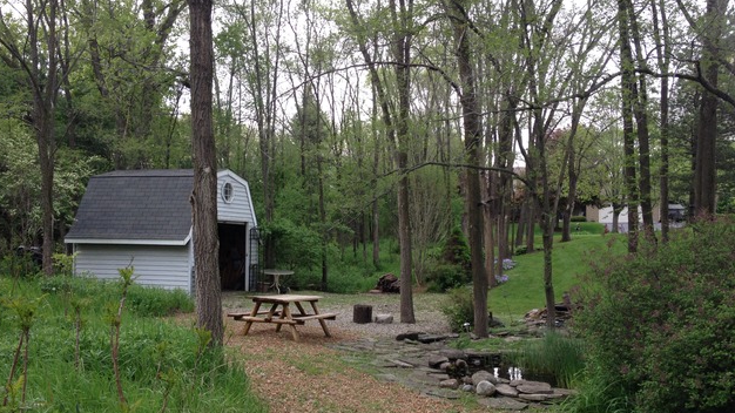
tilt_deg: +0.9
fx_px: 760
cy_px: 251
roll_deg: -0.9
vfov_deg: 30.3
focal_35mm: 39
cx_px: 360
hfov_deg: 51.6
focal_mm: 4.28
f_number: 2.4
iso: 64
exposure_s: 1/120
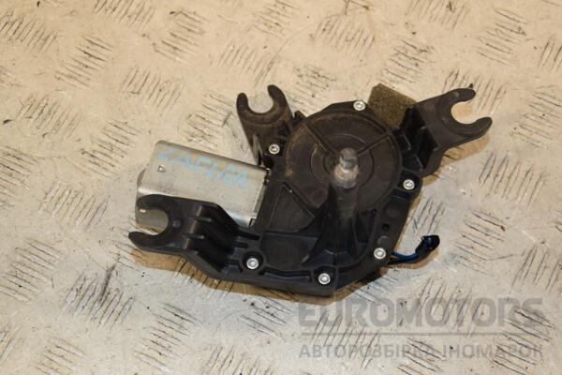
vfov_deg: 20.2
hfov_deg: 29.9
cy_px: 188
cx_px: 281
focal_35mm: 68
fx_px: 1054
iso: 800
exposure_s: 1/200
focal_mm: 45
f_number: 6.3
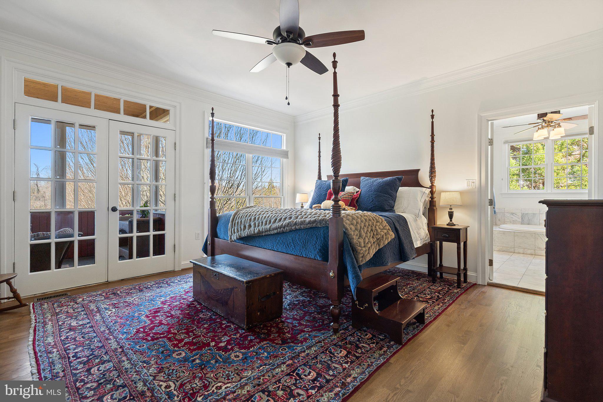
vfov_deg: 73.7
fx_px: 268
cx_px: 302
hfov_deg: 96.7
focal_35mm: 16
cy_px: 201
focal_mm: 16
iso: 500
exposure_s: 1/6
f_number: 8
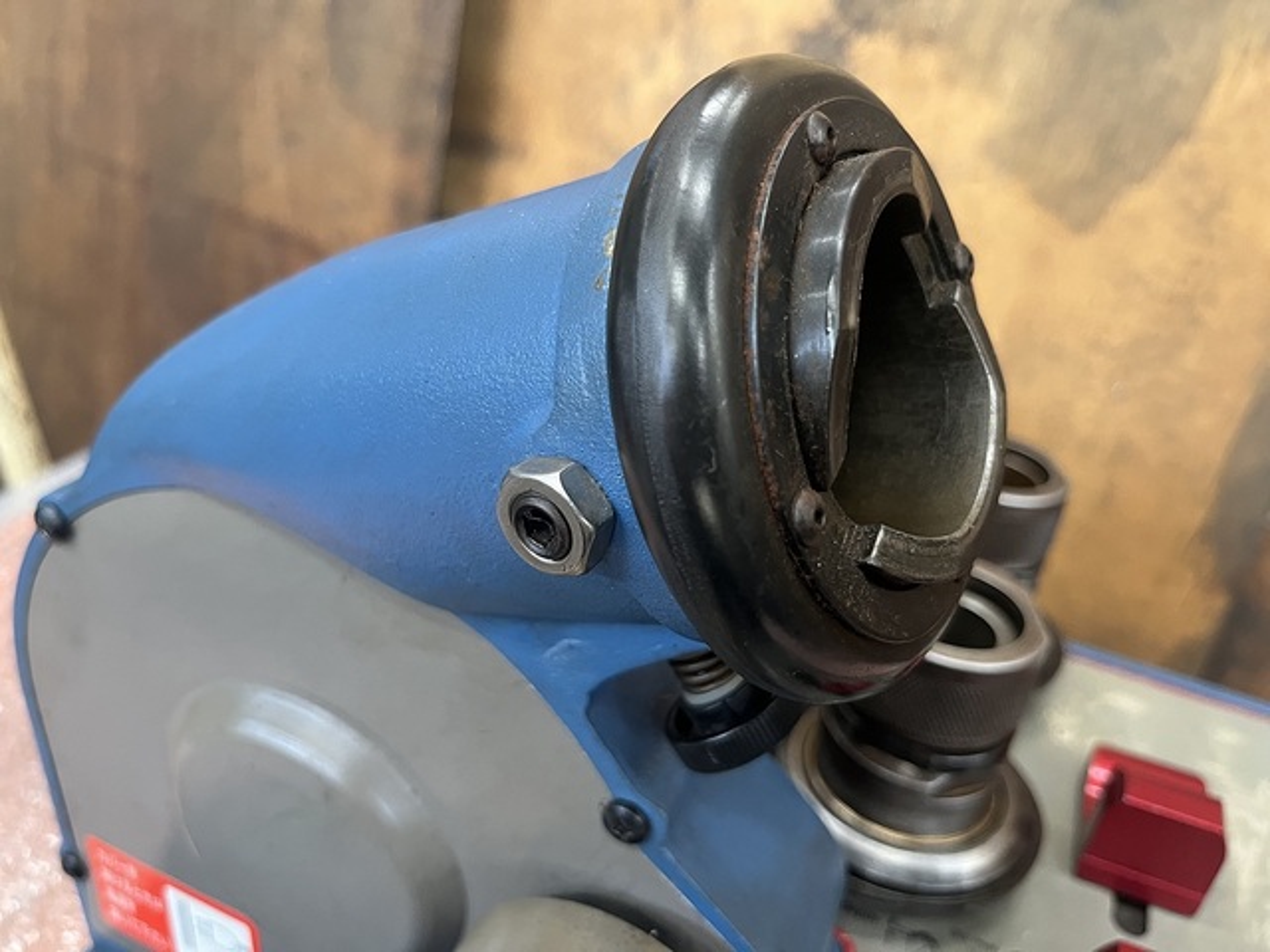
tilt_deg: -30.1
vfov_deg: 53.1
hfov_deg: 67.3
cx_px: 635
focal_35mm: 26
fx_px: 954
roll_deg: -5.6
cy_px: 476
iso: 320
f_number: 1.6
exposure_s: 1/60
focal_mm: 5.1
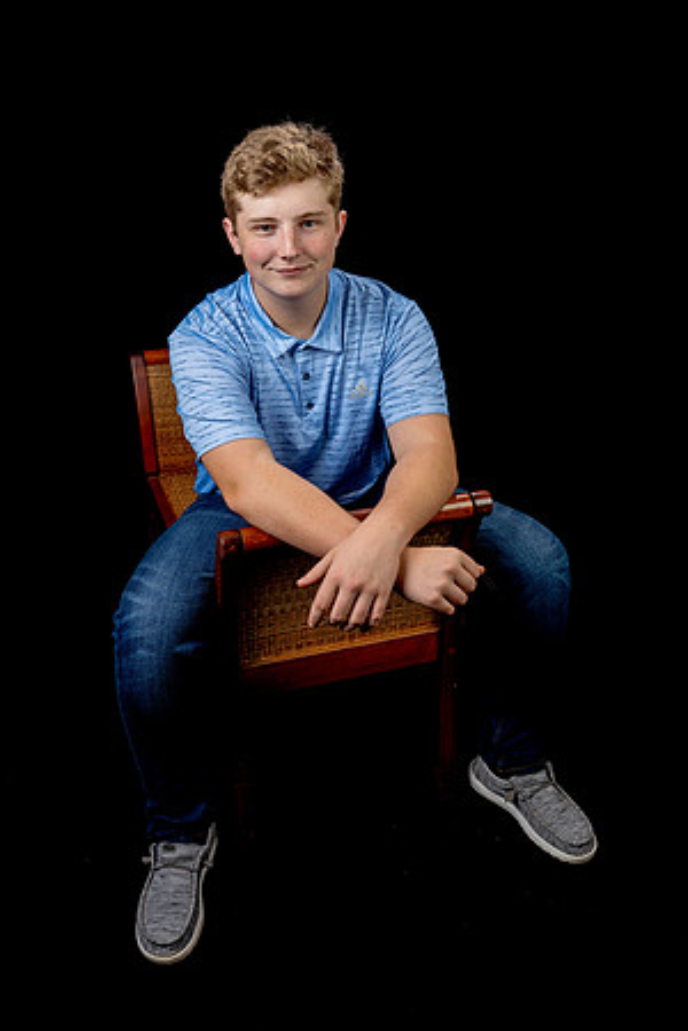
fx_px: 860
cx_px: 344
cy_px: 516
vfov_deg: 61.9
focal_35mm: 30
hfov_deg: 43.6
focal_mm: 30
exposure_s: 1/160
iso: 100
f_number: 6.3
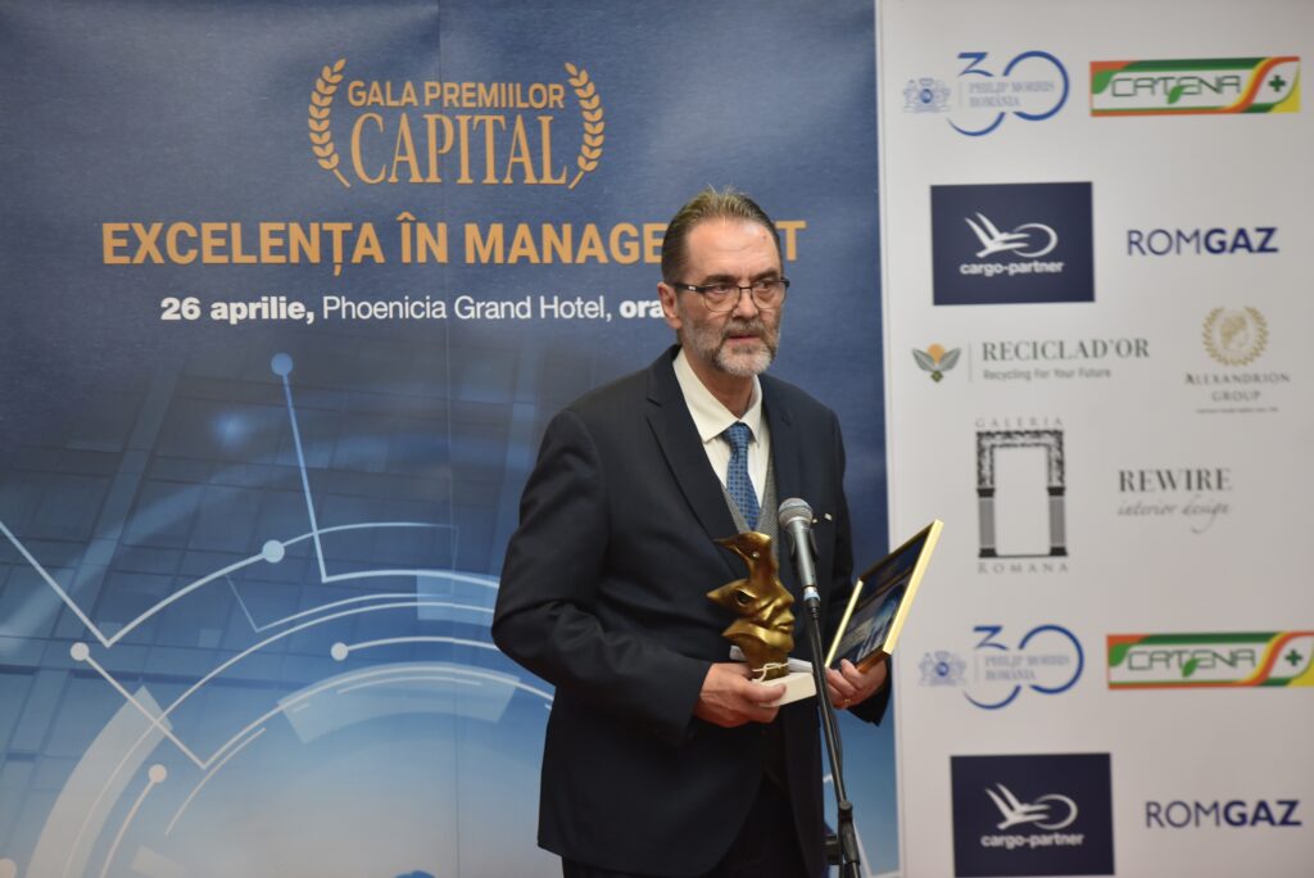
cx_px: 657
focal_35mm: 200
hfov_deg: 10.3
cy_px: 439
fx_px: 7304
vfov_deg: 6.9
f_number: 3.5
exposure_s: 1/100
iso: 1000
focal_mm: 200
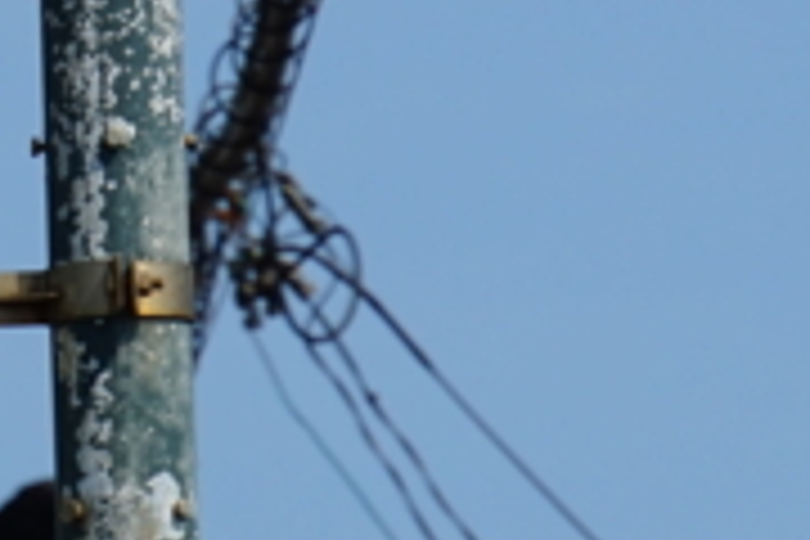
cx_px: -734
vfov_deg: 1.0
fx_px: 30013
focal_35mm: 1334
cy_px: 70
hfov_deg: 1.5
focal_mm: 200
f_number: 9.5
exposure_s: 1/350
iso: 100
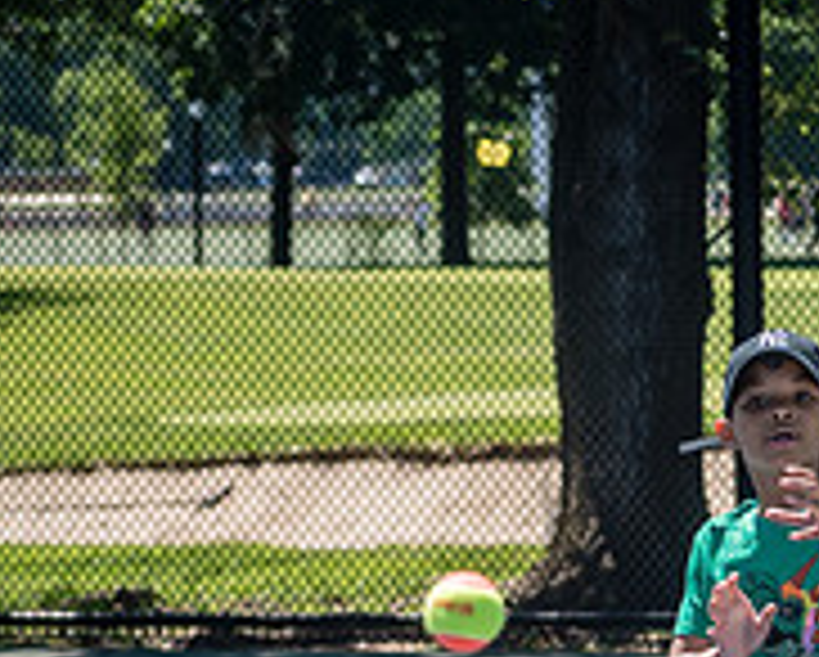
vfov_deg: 6.1
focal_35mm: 255
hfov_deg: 7.5
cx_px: 1089
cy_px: 734
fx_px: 6188
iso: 200
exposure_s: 1/1250
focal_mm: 80
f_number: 5
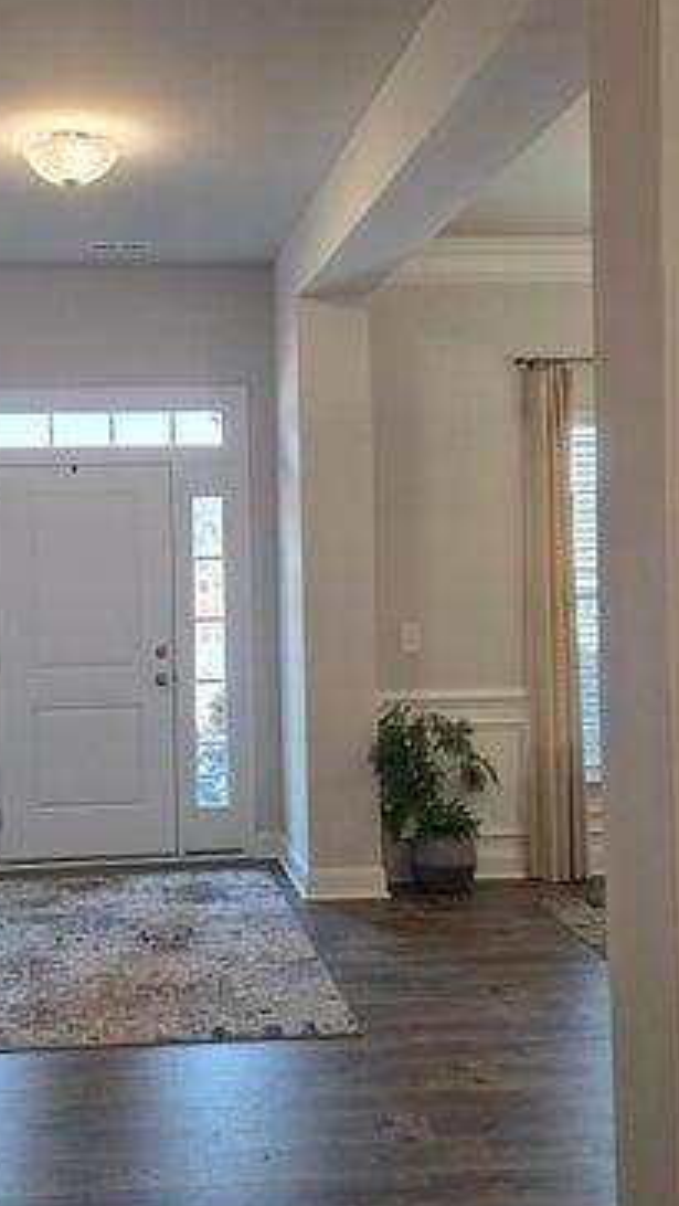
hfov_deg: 26.9
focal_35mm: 44
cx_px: 212
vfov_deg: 46.3
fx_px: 1407
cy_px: 557
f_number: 1.8
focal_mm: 5.4
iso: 125
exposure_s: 1/120
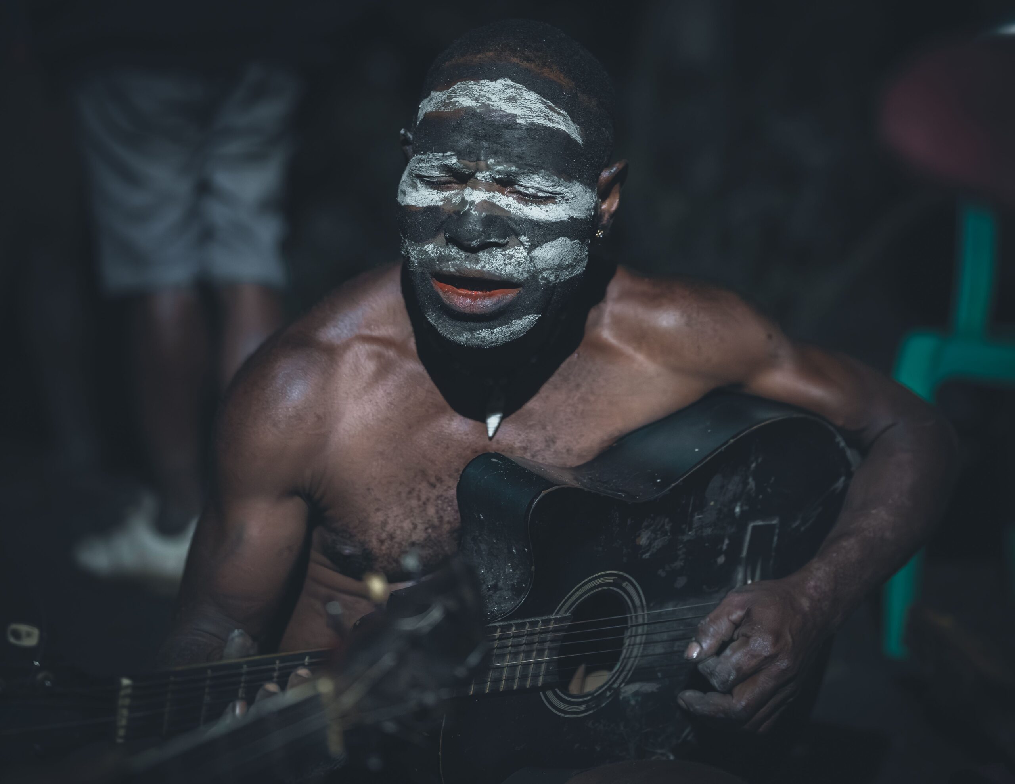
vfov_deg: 15.8
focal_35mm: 95
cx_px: 528
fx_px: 2805
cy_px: 114
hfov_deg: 20.5
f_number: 1.2
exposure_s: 1/100
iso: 1600
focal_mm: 50
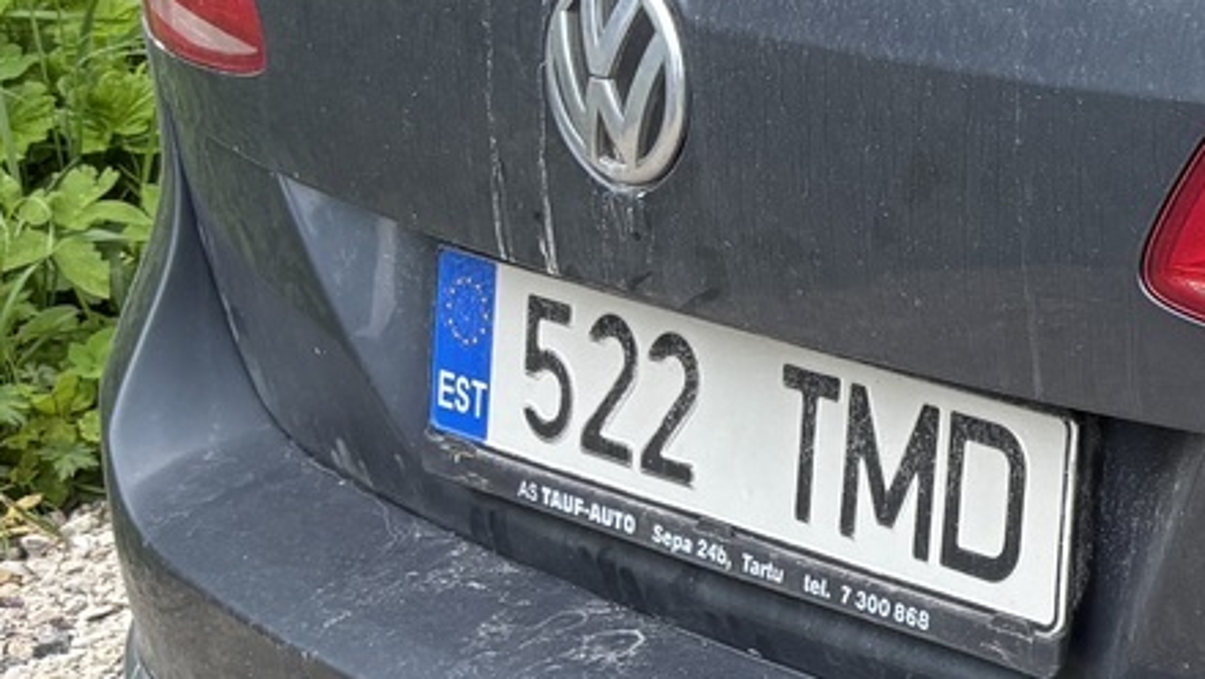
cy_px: 55
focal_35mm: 103
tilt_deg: -16.5
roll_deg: +1.0
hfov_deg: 17.0
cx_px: 2180
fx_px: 3293
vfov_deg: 11.7
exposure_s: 1/320
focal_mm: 5.96
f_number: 1.6
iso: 50
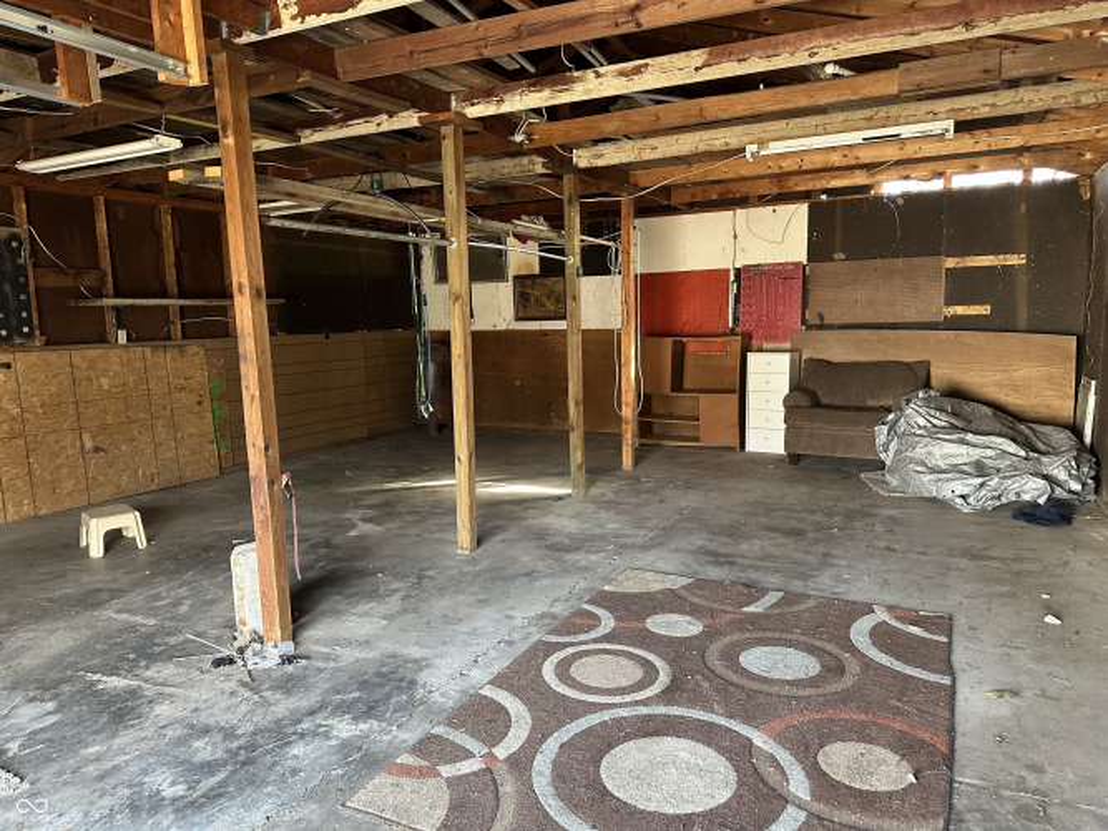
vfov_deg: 56.8
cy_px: 416
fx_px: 768
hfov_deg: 71.6
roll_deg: +1.8
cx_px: 554
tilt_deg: -5.6
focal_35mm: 24
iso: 320
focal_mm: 6.86
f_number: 1.78
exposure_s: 1/60
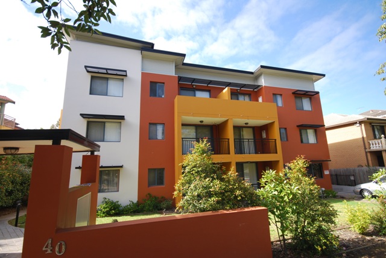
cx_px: 193
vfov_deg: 69.8
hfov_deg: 92.4
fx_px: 185
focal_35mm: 17
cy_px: 129
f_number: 5.6
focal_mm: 11.5
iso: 110
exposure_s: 1/125
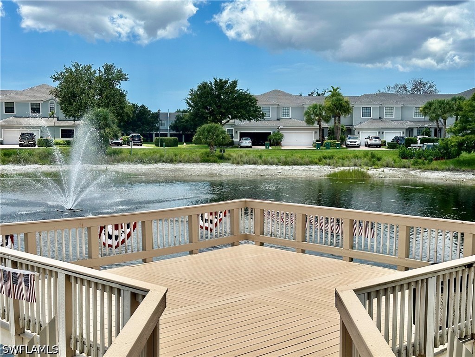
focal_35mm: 48
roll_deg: -0.1
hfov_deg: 39.7
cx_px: 238
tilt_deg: -3.9
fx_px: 659
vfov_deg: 30.3
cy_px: 178
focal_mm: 6.86
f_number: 1.78
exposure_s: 1/4367
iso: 64
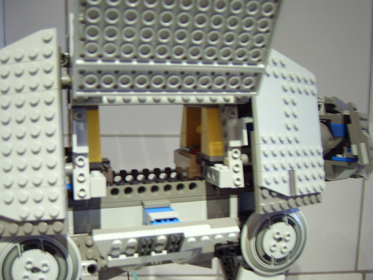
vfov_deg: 45.4
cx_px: 186
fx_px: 334
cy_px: 140
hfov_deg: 58.4
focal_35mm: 31
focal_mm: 8.13
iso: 100
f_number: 2.7
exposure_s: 1/4
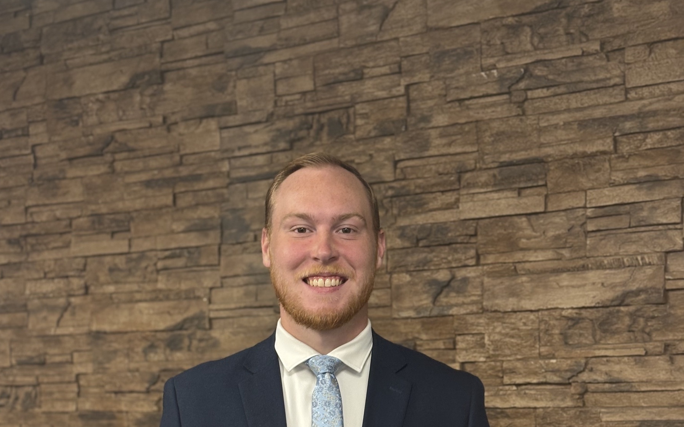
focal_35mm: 74
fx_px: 1379
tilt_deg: -1.9
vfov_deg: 17.2
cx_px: 341
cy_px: 432
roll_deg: +1.4
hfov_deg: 27.9
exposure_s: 1/40
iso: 125
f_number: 1.6
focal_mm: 5.96
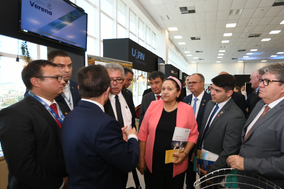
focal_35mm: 20
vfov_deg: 61.9
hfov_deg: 82.9
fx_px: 158
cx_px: 172
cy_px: 94
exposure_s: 1/60
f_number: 5.6
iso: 500
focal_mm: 10
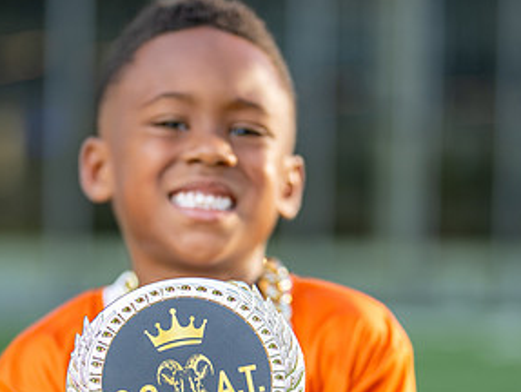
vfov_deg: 11.8
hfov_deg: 15.7
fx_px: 1884
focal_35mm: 125
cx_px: 211
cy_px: 346
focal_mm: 50
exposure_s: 1/1600
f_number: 1.2
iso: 100
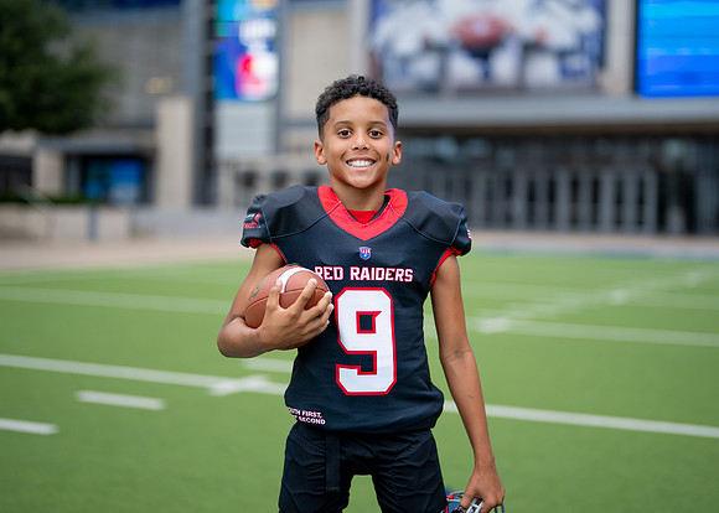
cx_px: 382
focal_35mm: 60
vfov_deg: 23.7
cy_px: 223
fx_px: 1222
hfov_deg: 32.8
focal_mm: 50
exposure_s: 1/1600
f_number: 1.2
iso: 100
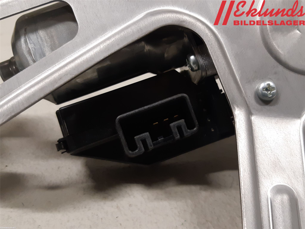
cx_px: 152
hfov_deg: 67.3
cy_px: 114
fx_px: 229
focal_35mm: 26
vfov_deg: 53.1
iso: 160
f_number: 1.7
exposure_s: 1/50
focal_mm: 3.93
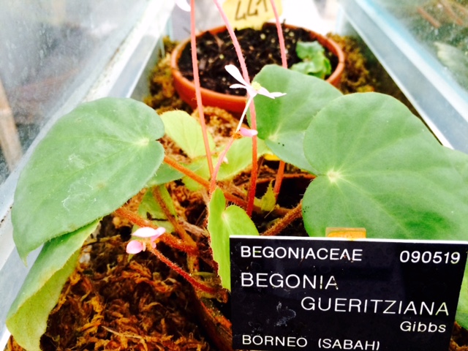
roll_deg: -3.8
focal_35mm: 29
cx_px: 234
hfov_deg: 61.7
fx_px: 392
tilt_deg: -36.3
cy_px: 176
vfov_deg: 48.2
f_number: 2.2
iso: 160
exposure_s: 1/30
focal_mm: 4.15
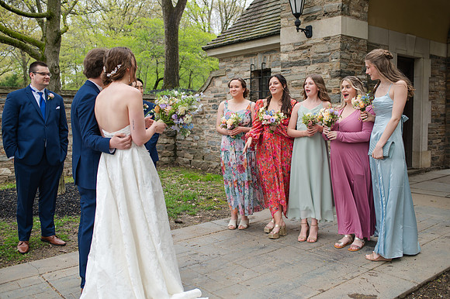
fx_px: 437
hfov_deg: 54.5
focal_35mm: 35
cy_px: 150
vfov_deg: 37.8
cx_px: 225
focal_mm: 35
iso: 250
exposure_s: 1/320
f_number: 3.2
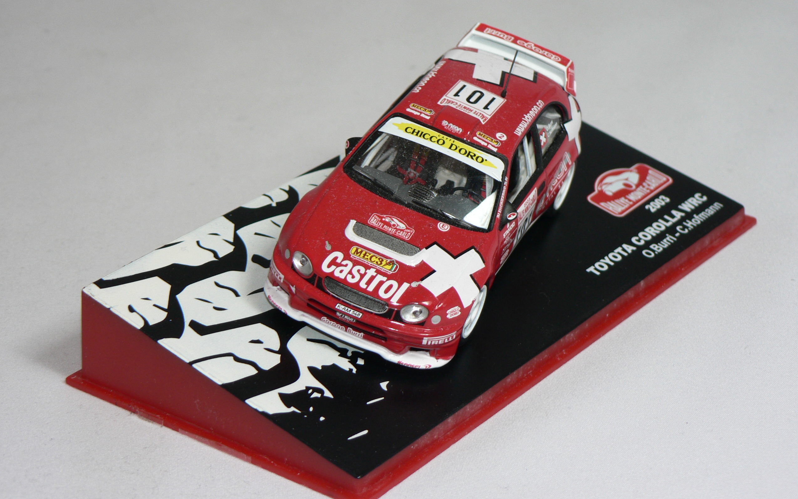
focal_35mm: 93
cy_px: 206
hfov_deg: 22.3
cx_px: 396
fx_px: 2023
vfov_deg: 14.1
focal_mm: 14.5
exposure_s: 1/60
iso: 80
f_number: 3.2
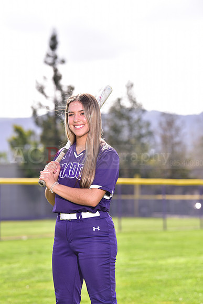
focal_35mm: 140
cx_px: 102
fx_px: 1183
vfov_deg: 14.7
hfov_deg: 9.8
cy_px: 152
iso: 100
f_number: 5
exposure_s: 1/250
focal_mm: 140
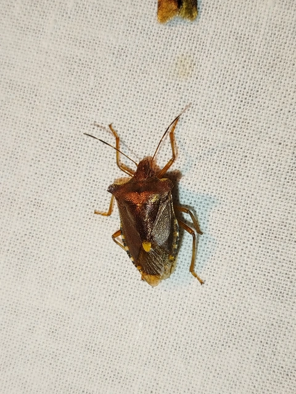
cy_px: 197
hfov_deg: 24.4
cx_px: 148
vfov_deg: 32.2
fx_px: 684
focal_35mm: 60
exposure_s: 1/50
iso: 64
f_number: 1.7
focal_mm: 5.31
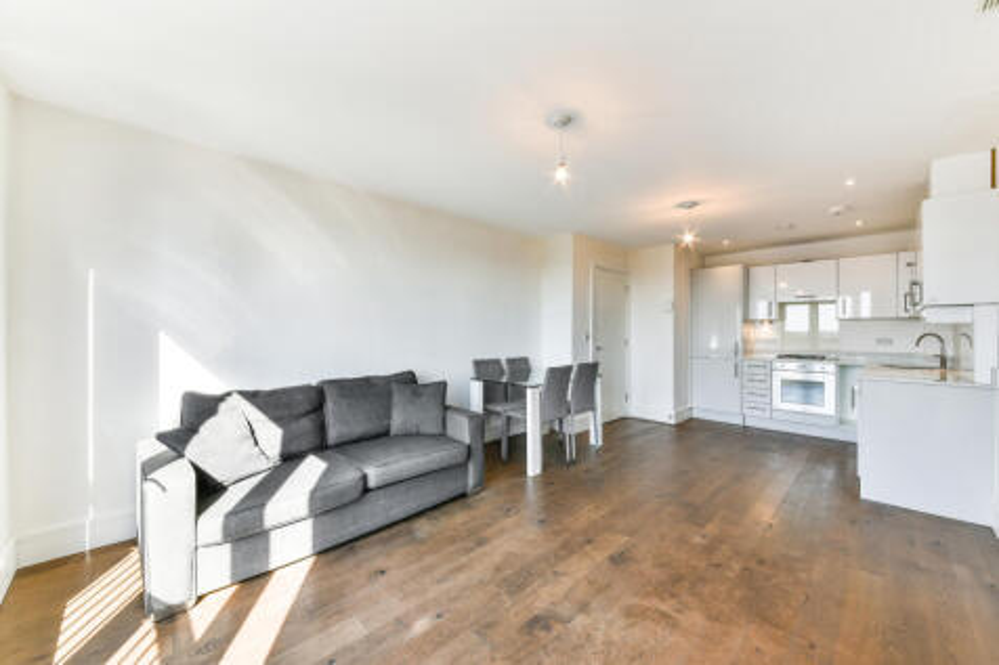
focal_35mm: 13
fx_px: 361
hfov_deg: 108.3
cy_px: 332
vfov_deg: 85.4
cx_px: 500
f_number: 13
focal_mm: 13
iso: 200
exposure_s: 1/10
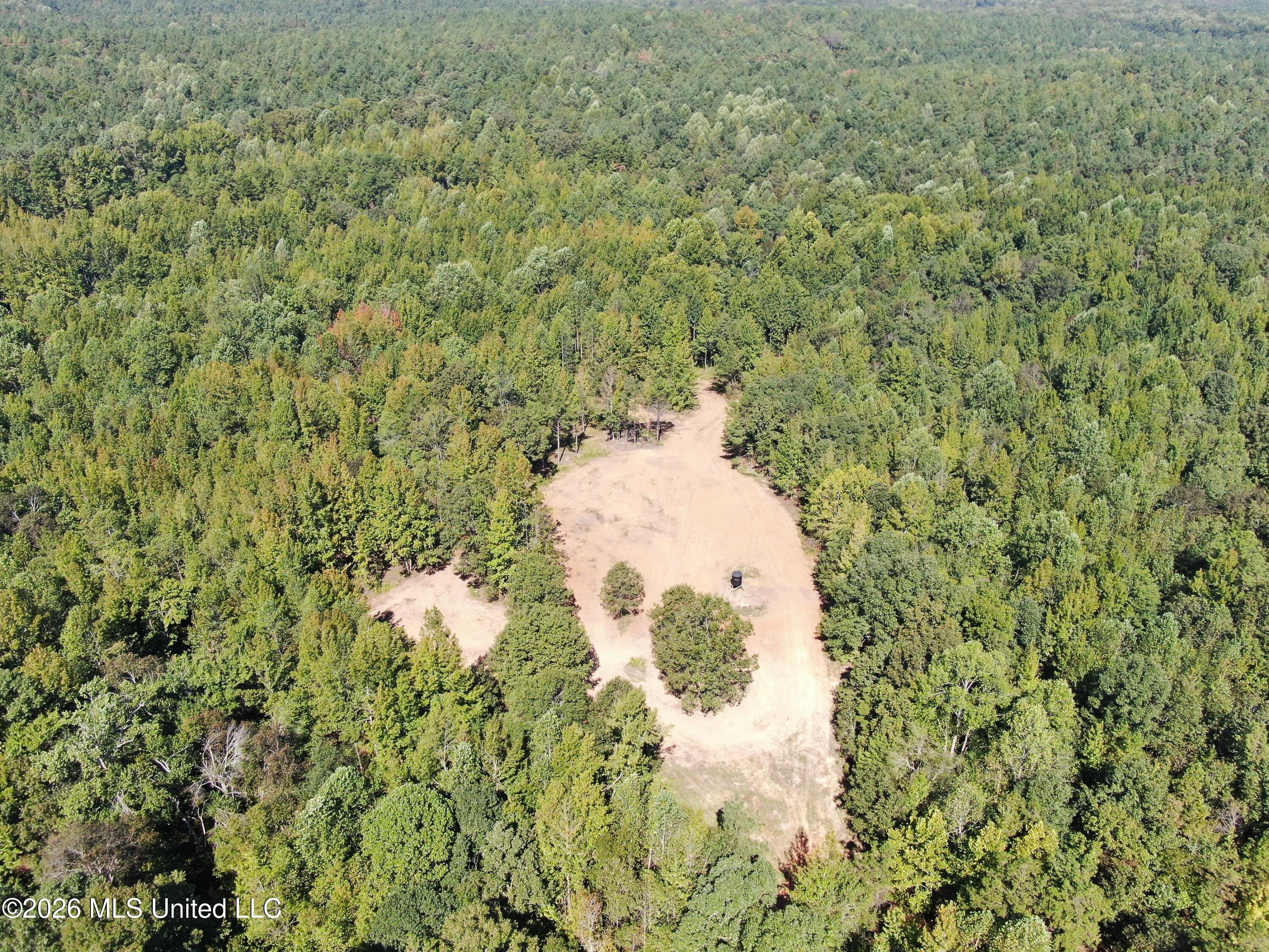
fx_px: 880
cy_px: 476
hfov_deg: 71.6
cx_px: 634
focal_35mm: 24
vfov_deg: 56.8
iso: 100
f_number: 2.8
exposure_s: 1/500
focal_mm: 4.39
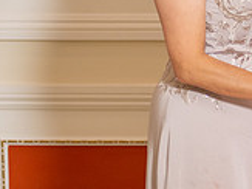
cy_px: 93
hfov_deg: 8.6
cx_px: 393
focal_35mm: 223
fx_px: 1622
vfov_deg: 6.7
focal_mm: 50
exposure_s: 1/200
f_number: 2.8
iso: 320
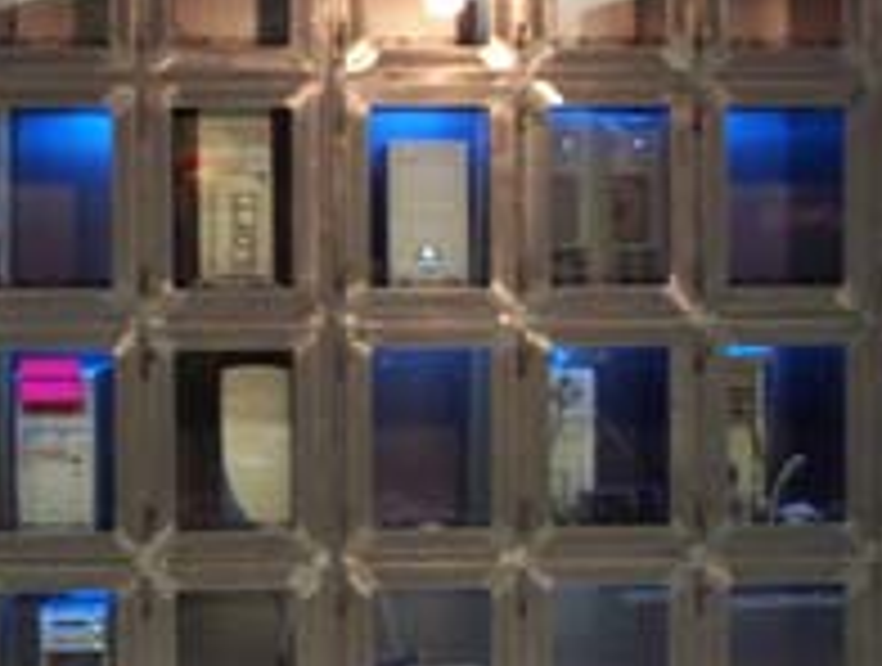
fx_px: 1737
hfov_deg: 28.5
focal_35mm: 68
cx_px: 414
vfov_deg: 21.7
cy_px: 328
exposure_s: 1/8
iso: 200
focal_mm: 4.99
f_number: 4.5
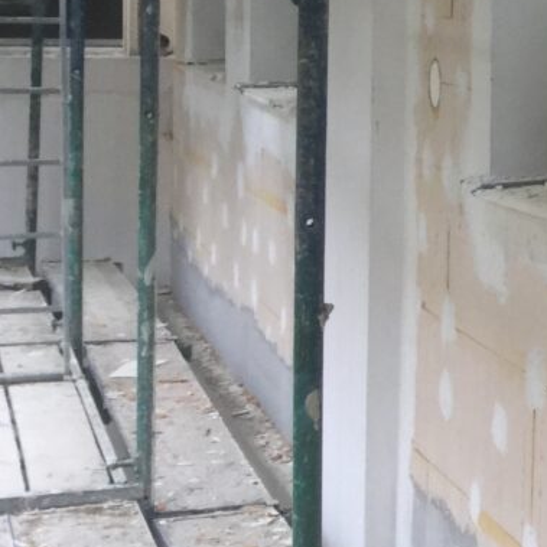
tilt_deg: -4.1
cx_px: 1074
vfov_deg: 15.6
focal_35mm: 111
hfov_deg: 13.6
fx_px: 1984
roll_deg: -1.7
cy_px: 95
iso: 32
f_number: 2.4
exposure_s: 1/100
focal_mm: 3.3
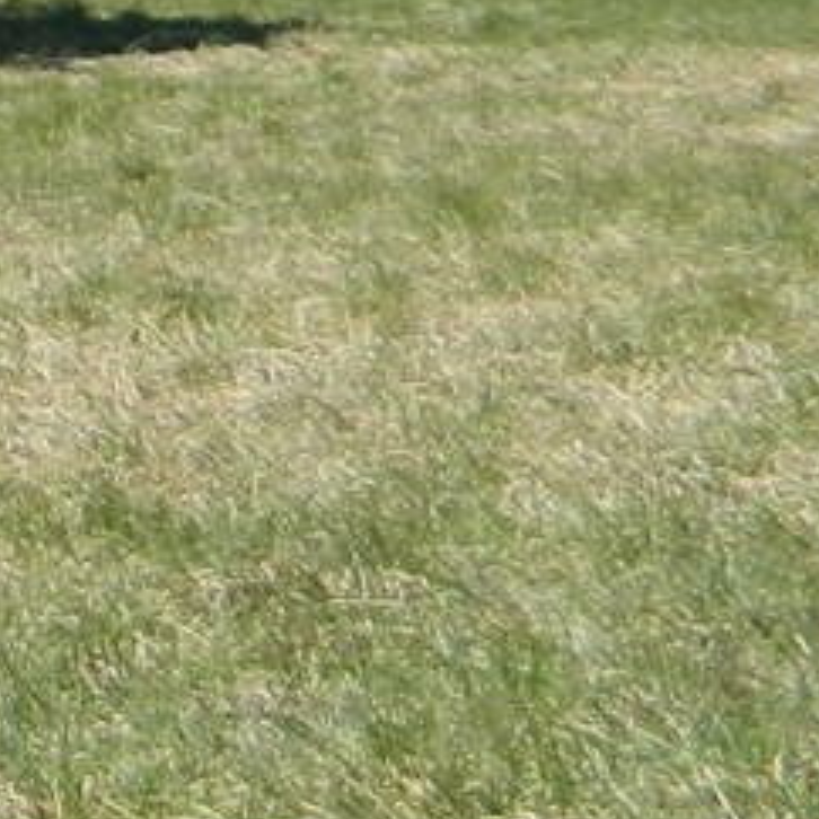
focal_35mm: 146
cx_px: -1685
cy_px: -88
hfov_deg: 9.3
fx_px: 3908
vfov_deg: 11.8
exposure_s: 1/1000
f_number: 3.1
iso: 80
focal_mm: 4.5
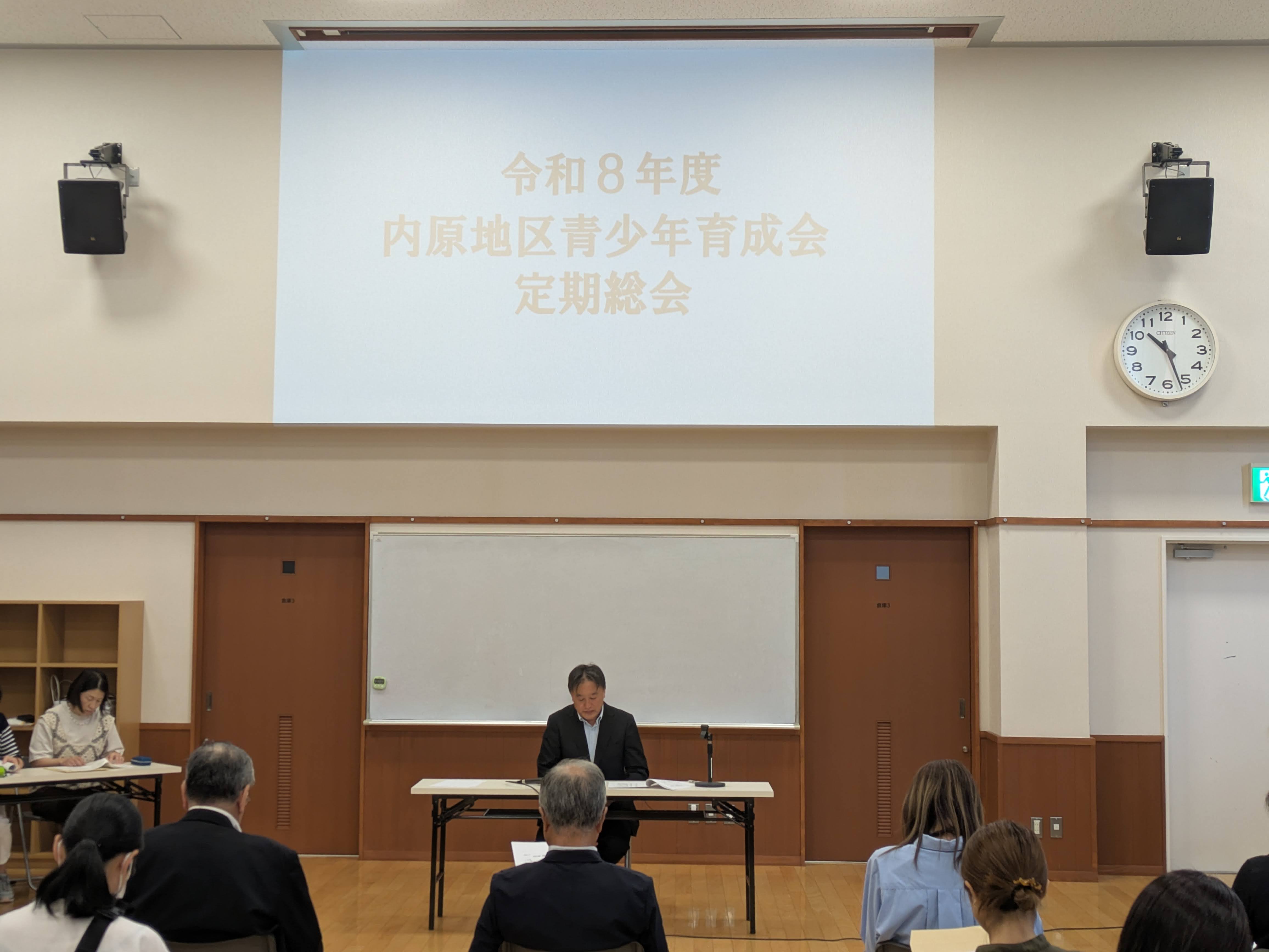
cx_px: 634
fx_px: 1870
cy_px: 476
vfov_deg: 28.6
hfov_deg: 37.5
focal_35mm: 51
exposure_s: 1/50
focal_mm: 5.43
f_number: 1.89
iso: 56
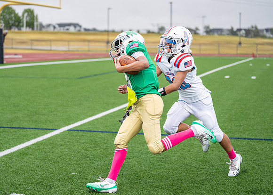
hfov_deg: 25.5
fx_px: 602
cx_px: 119
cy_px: 94
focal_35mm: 78
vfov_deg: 18.4
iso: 400
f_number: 2.8
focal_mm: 70
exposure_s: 1/1000
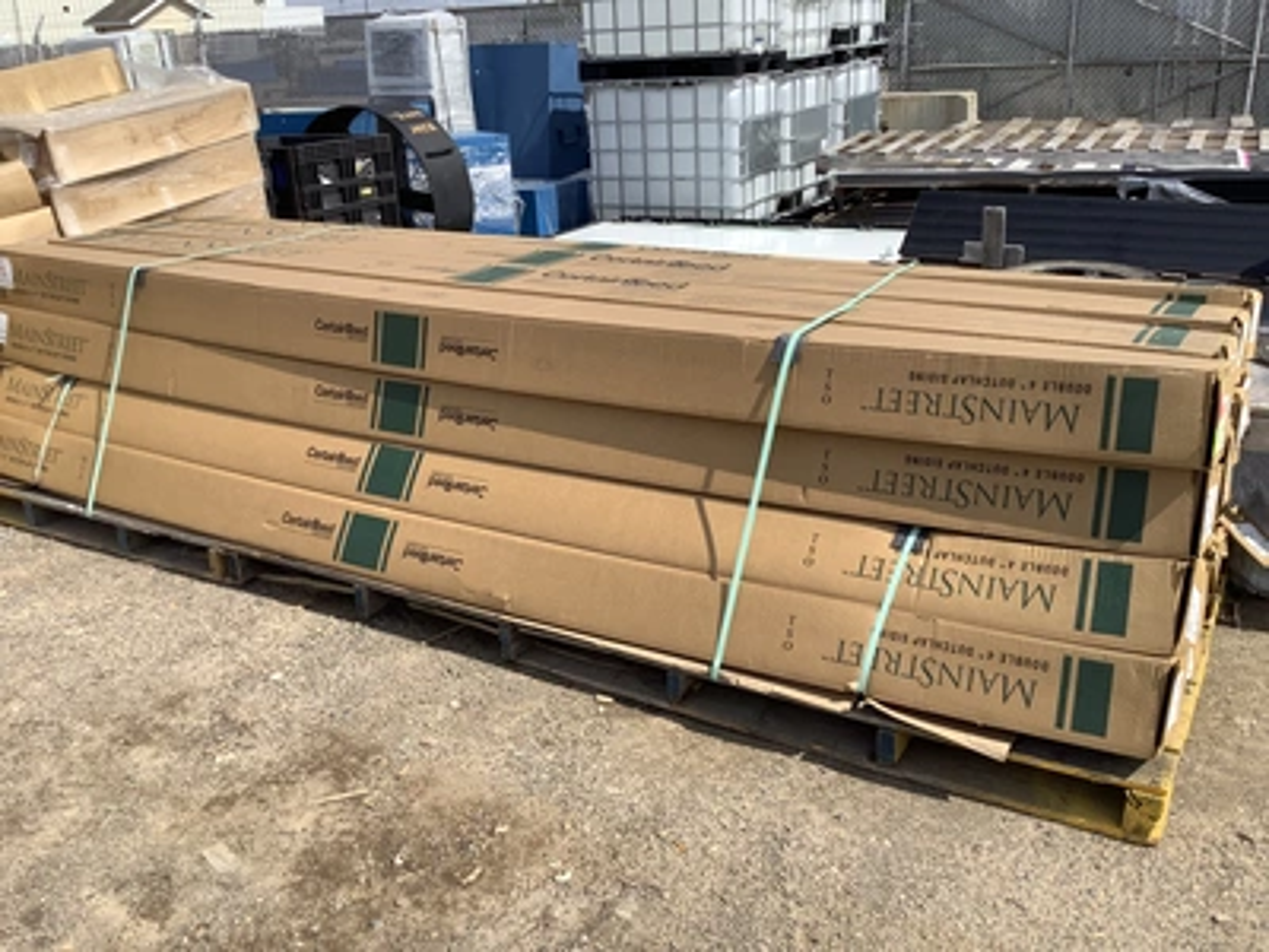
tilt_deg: -19.0
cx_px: 634
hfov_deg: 58.4
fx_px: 1136
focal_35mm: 31
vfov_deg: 45.4
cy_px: 476
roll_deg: +3.6
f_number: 2.4
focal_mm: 3.3
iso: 25
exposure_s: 1/1567
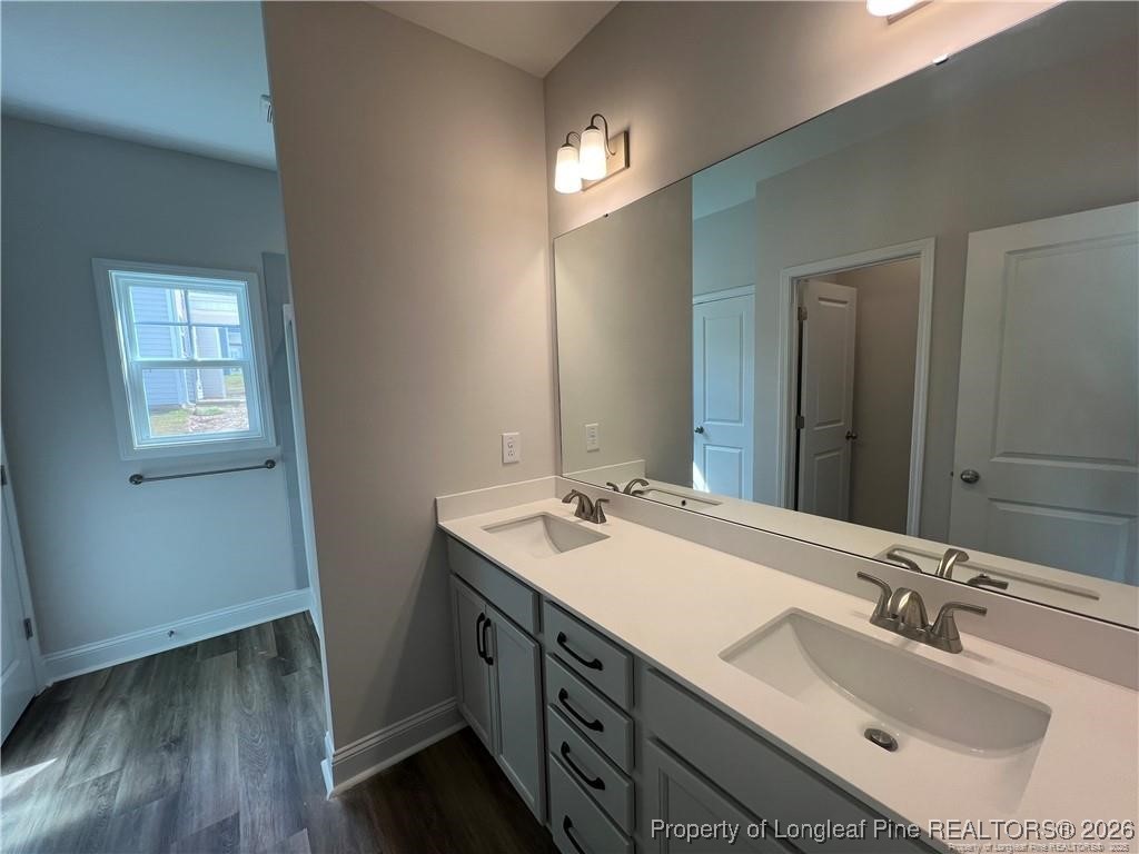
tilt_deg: -6.2
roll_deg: +1.4
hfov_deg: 106.2
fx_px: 428
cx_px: 570
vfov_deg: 89.9
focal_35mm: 13
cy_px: 427
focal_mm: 1.57
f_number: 1.8
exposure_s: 1/120
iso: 50
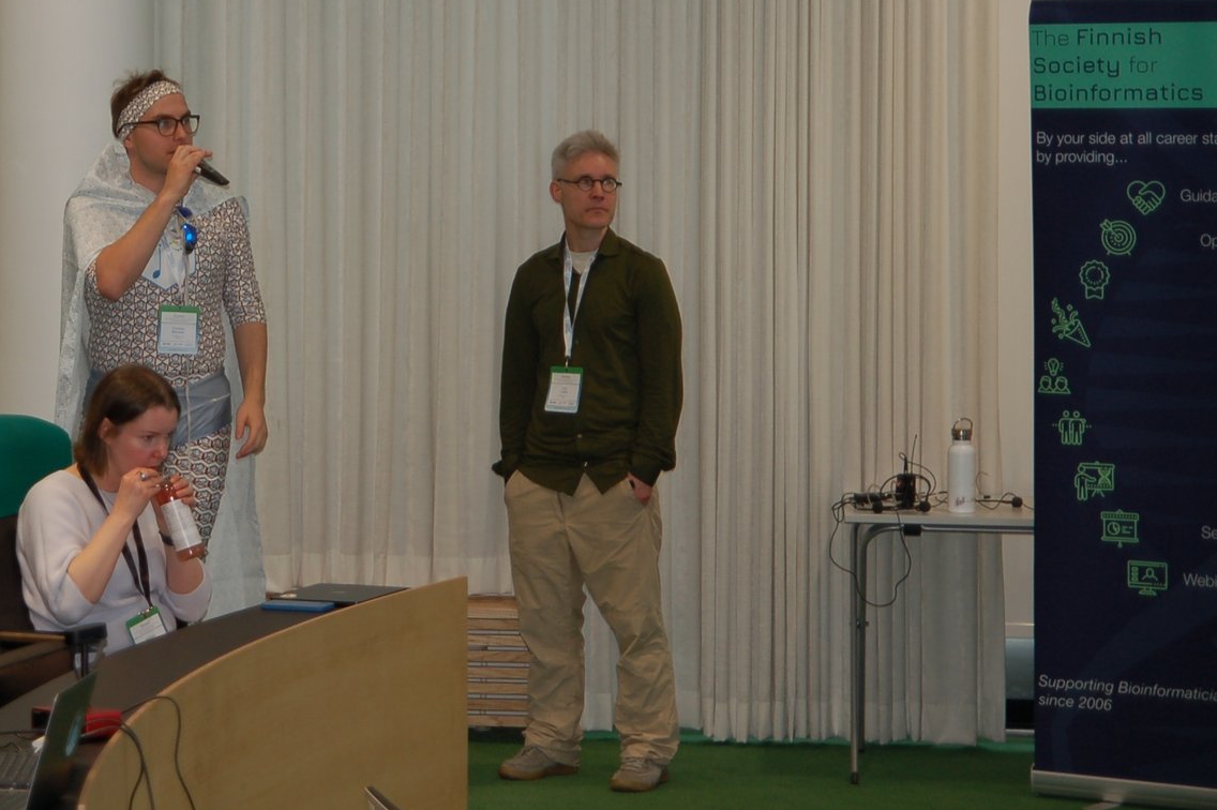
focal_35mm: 132
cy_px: 172
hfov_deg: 15.4
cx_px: 179
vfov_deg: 10.3
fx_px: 4460
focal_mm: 50
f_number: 2.8
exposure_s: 1/60
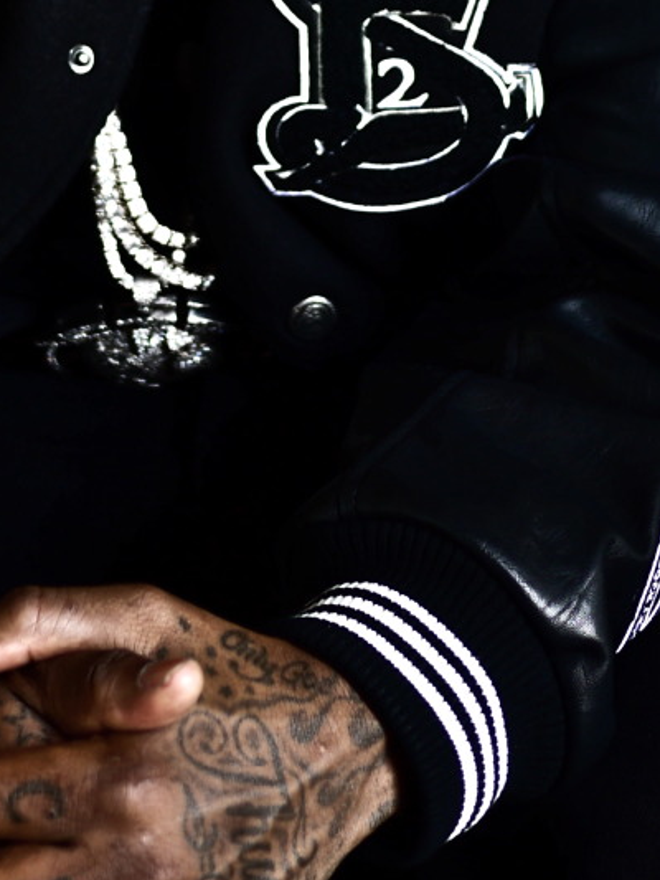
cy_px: -106
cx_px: 160
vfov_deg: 15.9
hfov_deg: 12.3
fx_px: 3049
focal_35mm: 120
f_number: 1.7
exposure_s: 1/50
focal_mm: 20
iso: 100
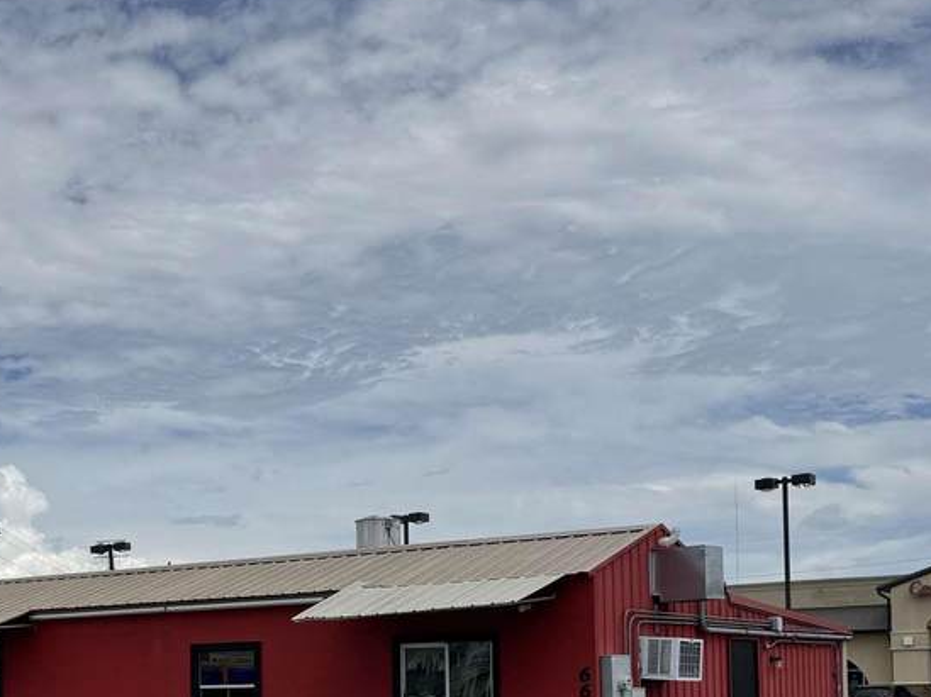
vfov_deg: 25.1
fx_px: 1505
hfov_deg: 33.9
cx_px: 273
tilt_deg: +1.3
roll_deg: +1.6
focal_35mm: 56
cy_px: 653
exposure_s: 1/10417
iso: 80
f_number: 1.78
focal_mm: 6.76
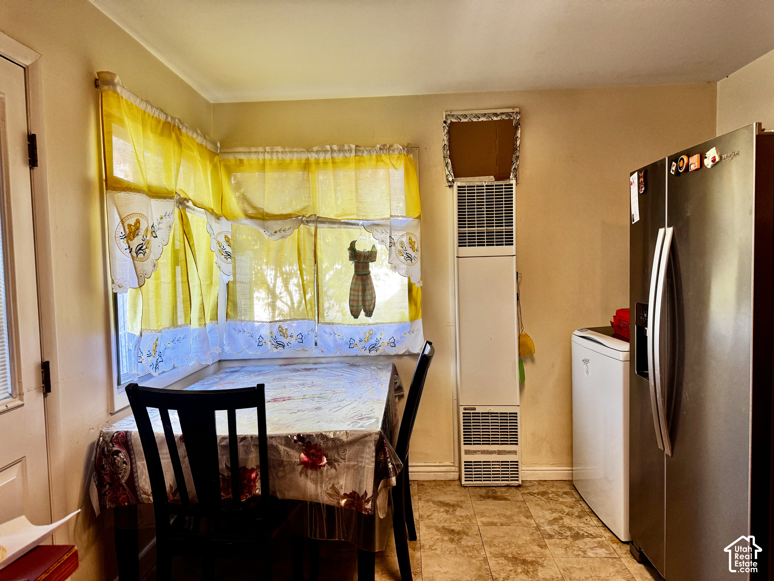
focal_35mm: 24
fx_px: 537
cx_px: 387
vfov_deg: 56.8
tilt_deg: -1.0
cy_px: 290
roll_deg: +0.5
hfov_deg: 71.6
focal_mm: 6.76
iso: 160
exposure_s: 1/120
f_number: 1.78
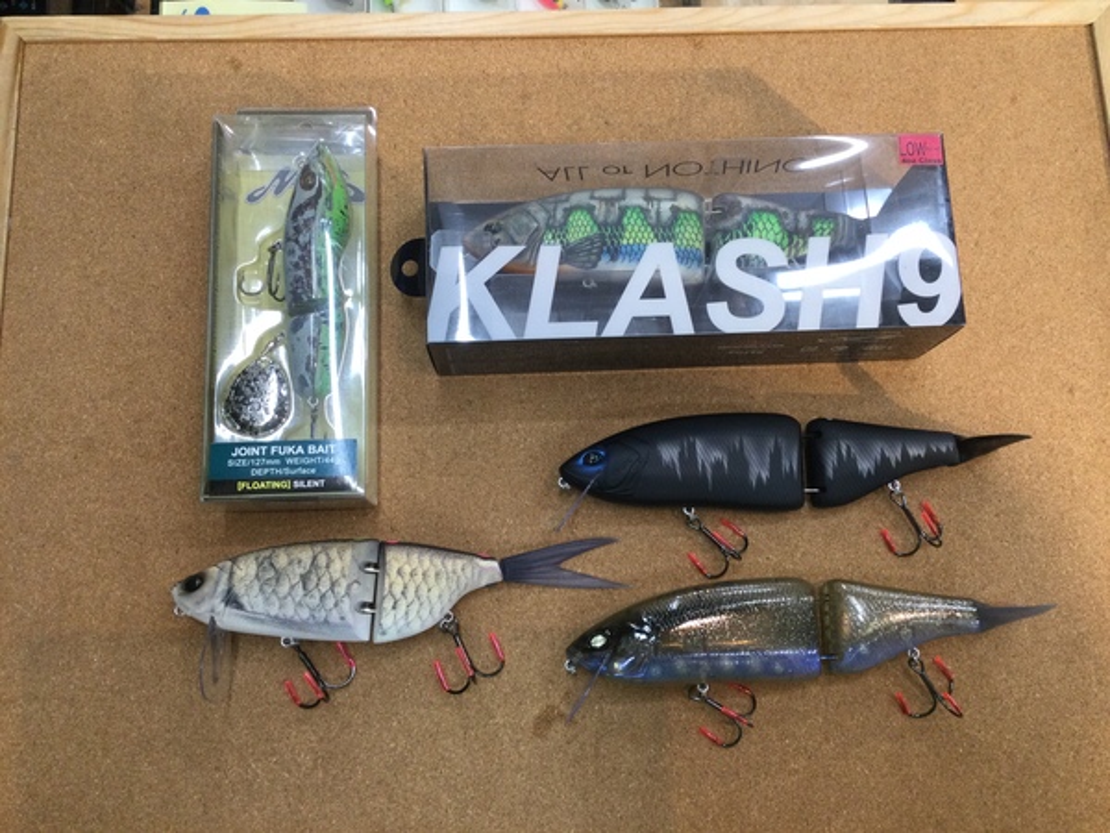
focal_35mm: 31
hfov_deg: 58.4
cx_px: 555
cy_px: 416
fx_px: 994
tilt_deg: -78.3
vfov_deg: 45.4
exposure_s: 1/30
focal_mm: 3.3
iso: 32
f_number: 2.4
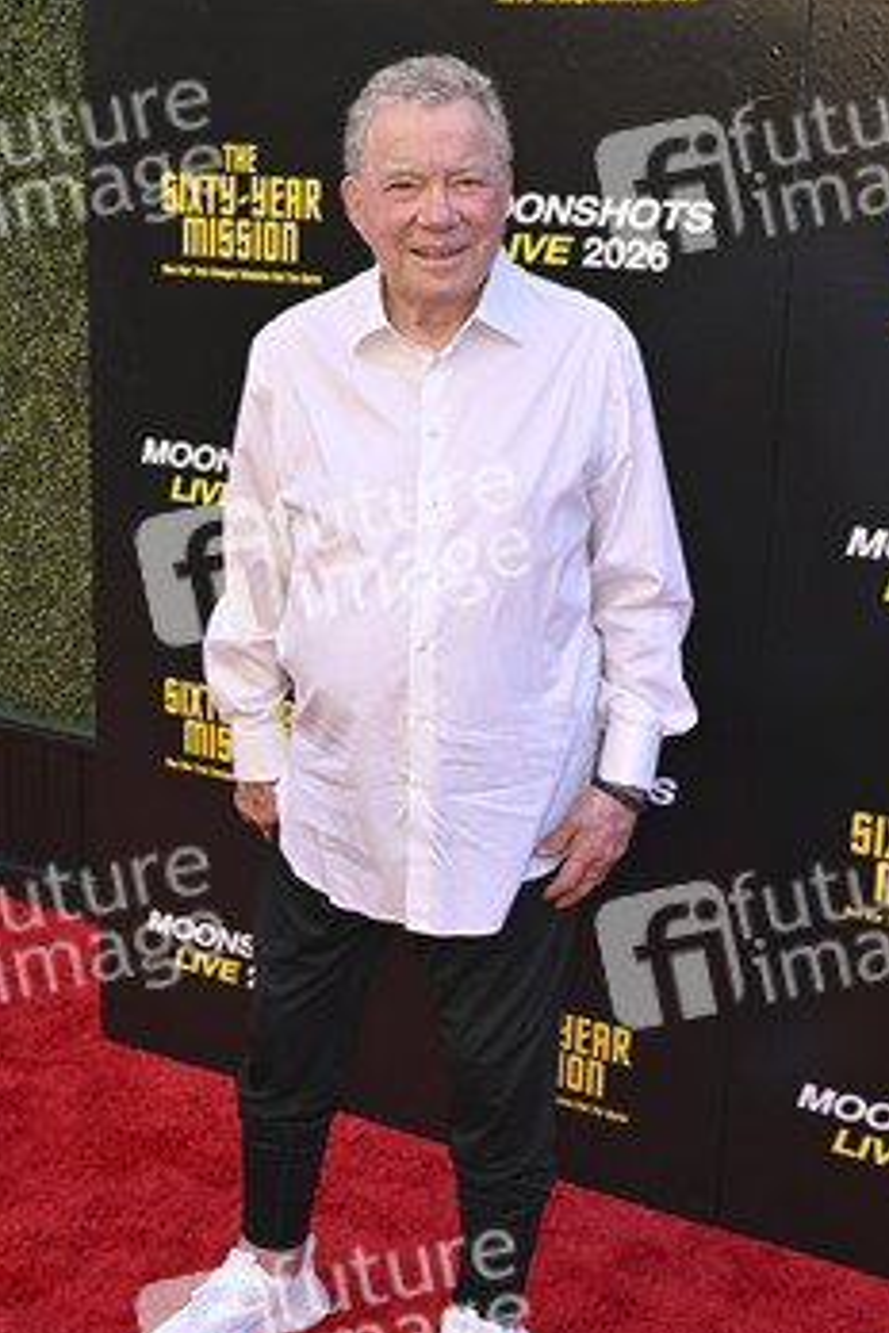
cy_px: 747
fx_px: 1704
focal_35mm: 46
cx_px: 444
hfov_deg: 29.2
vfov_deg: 42.7
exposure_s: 1/250
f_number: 6.3
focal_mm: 40
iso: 640
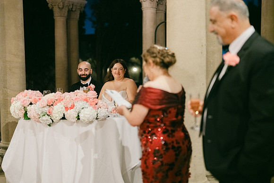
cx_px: 137
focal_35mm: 46
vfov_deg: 29.4
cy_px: 92
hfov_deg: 42.9
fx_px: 348
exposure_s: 1/125
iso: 5000
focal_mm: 55
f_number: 1.7
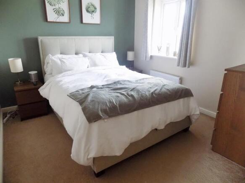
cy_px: 92
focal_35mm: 23
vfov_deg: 58.9
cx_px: 122
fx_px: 163
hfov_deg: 73.9
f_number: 3.1
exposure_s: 1/30
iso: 280
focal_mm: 4
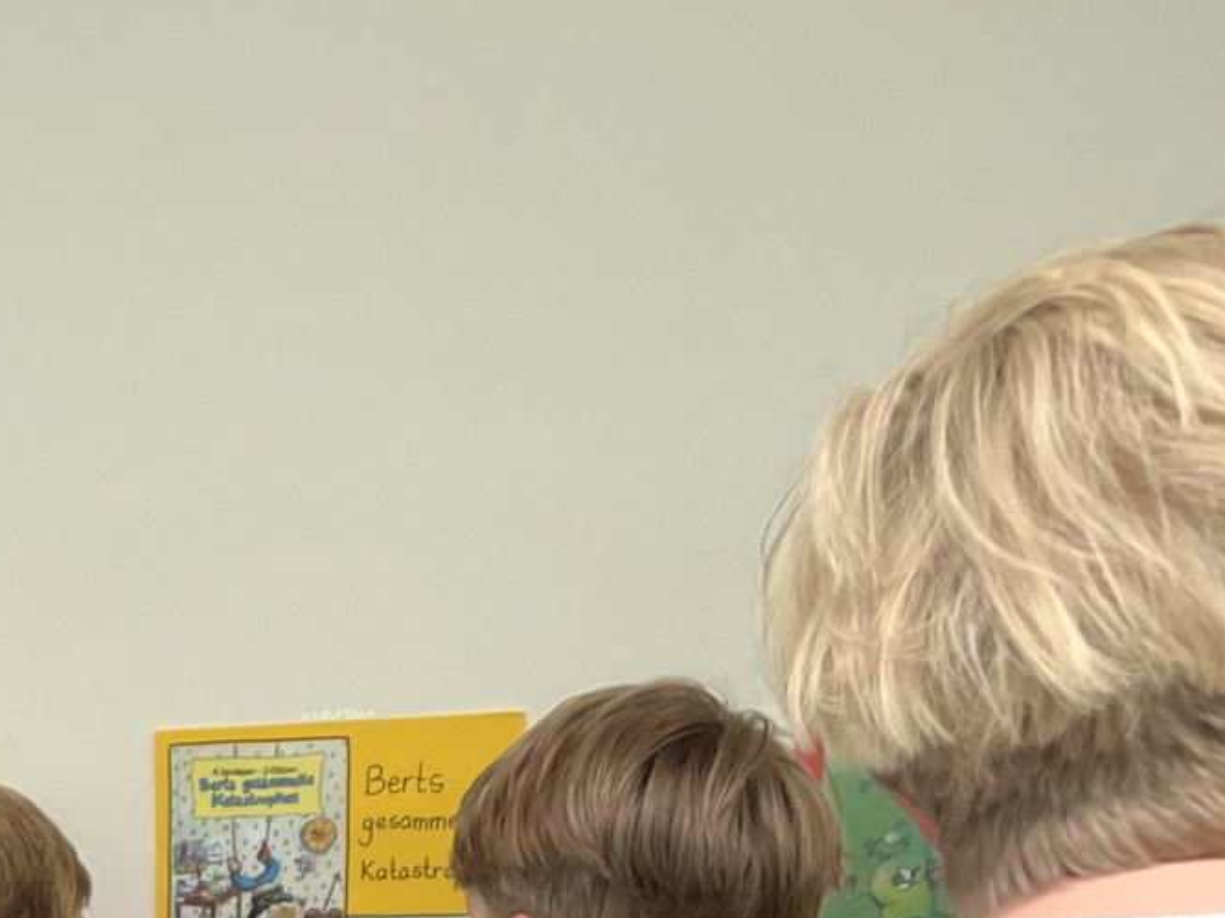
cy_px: 1308
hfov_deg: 23.8
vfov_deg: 17.9
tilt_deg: -7.8
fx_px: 2653
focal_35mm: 75
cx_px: -228
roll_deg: +1.3
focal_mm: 5.1
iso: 125
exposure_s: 1/100
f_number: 1.6
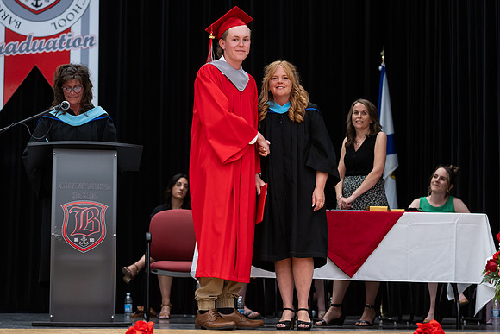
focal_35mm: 103
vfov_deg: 13.4
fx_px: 1425
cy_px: 169
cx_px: 250
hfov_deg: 19.9
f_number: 2.8
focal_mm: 85
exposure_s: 1/200
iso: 1000
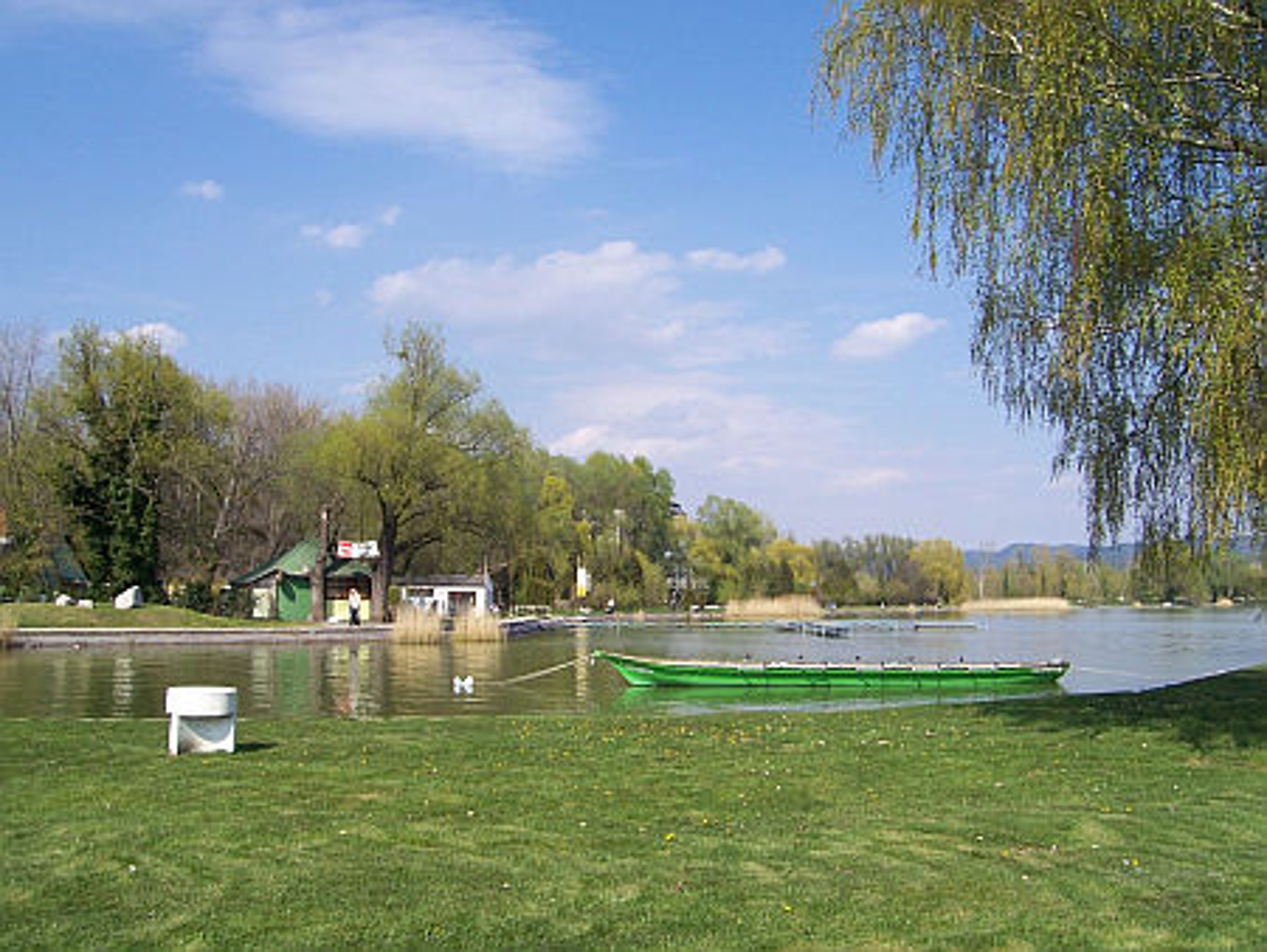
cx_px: 634
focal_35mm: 34
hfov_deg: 53.9
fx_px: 1245
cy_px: 476
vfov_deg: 41.8
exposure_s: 1/500
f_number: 5.6
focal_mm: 5.6
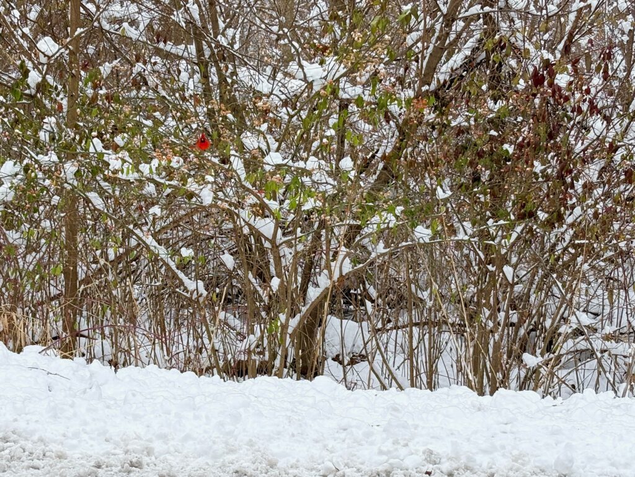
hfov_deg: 36.8
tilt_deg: -4.2
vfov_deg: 28.1
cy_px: 238
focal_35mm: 52
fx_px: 954
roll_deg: -1.7
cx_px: 318
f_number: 1.6
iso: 32
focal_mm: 5.96
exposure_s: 1/920
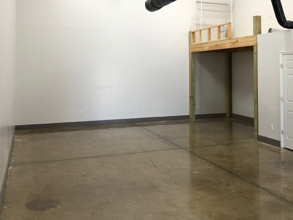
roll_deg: +0.6
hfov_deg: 45.6
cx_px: 170
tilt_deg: +1.1
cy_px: 66
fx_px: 347
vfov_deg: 34.7
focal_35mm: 41
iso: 40
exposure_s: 1/24
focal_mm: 4
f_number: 1.8
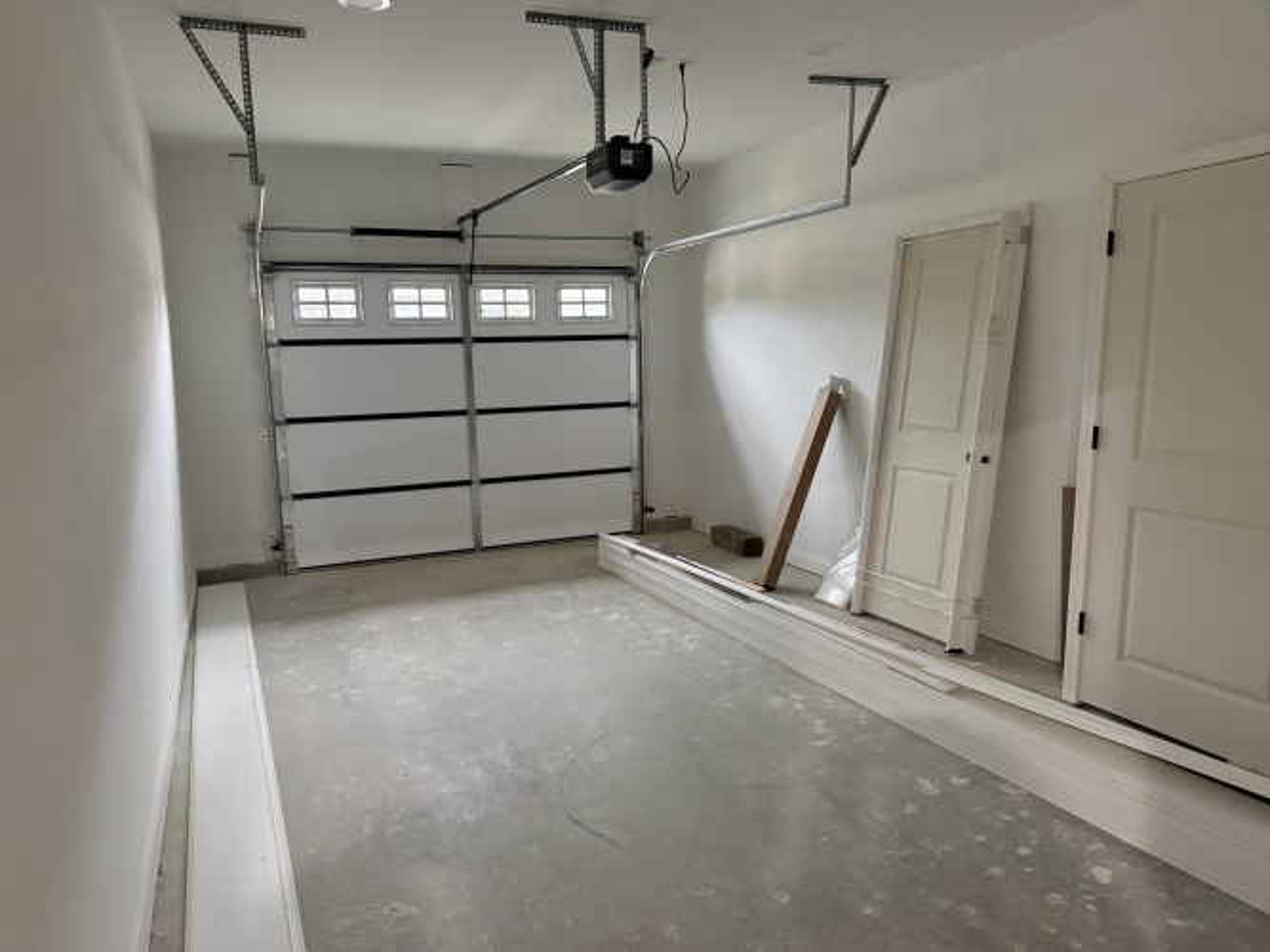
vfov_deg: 56.8
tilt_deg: -8.2
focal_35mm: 24
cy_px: 476
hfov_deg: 71.6
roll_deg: +1.2
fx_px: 880
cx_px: 635
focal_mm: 6.76
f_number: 1.78
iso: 800
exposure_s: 1/40
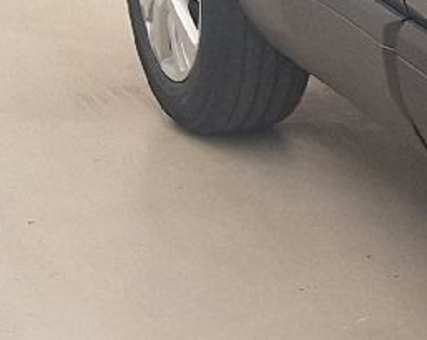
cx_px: 1052
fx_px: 2121
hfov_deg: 10.0
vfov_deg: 9.1
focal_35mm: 168
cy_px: -23
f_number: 1.8
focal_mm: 5.54
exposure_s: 1/100
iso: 40
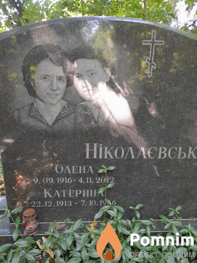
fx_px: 190
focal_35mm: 25
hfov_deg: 54.9
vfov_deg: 69.4
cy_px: 132
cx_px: 98
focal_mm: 4.6
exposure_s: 1/50
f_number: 2
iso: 200
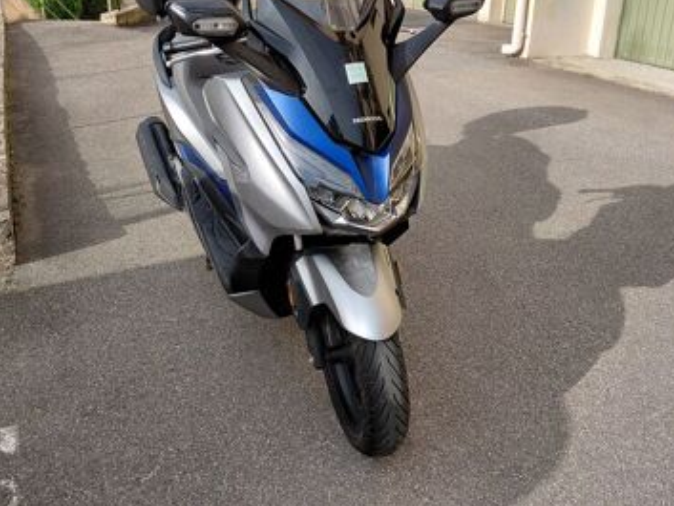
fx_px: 662
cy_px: 170
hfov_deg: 53.6
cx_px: 273
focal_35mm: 34
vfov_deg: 41.3
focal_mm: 4.69
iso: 50
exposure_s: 1/1571
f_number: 1.8
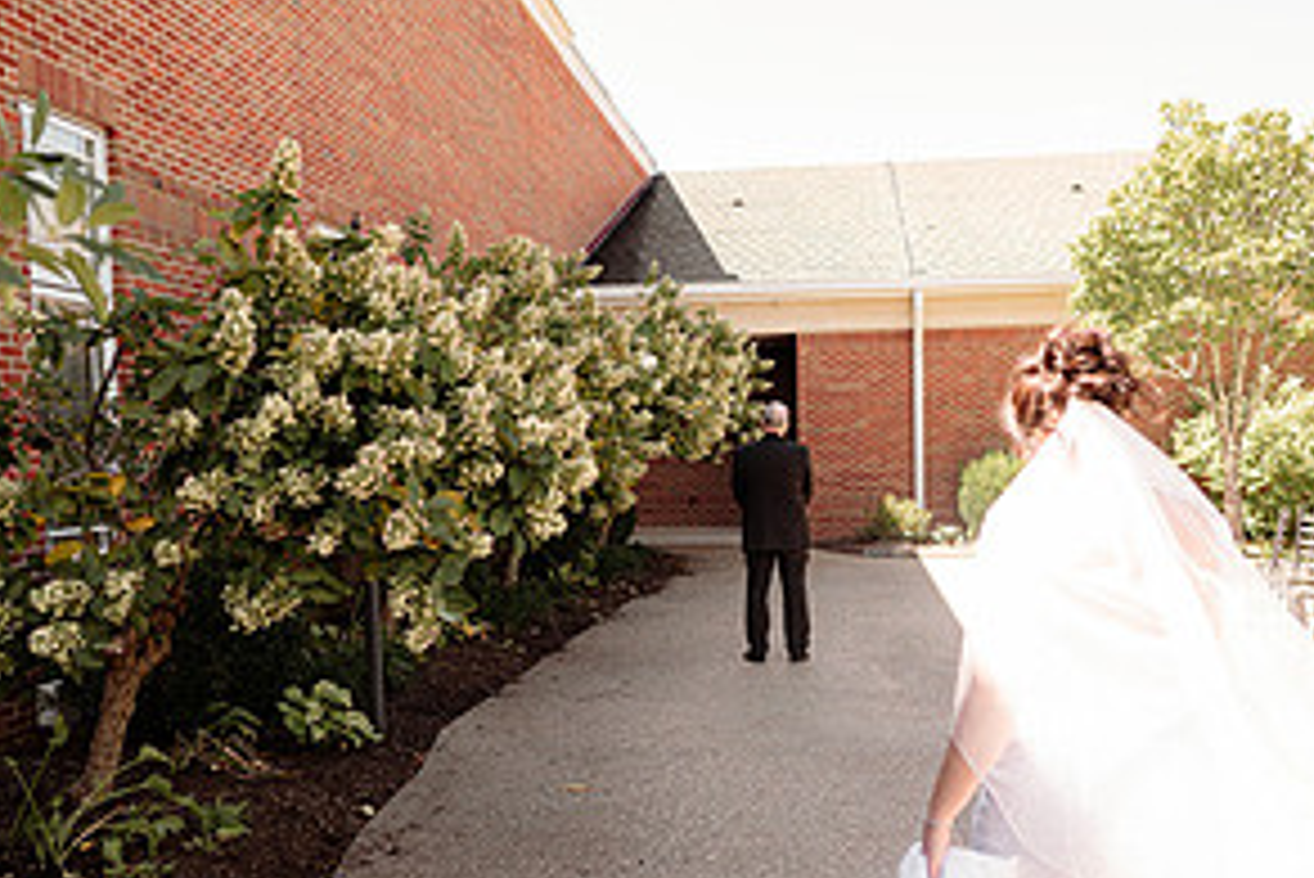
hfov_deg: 51.9
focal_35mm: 37
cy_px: 572
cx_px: 666
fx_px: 1351
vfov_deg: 35.7
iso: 160
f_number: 2.8
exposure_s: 1/400
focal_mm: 24
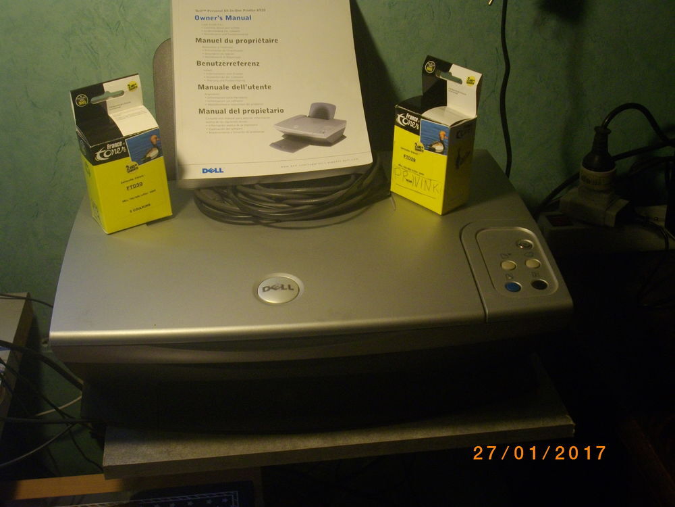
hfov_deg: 35.5
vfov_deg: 27.0
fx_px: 1053
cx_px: 338
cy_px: 254
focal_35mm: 54
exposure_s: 1/60
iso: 234
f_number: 3.4
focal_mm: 9
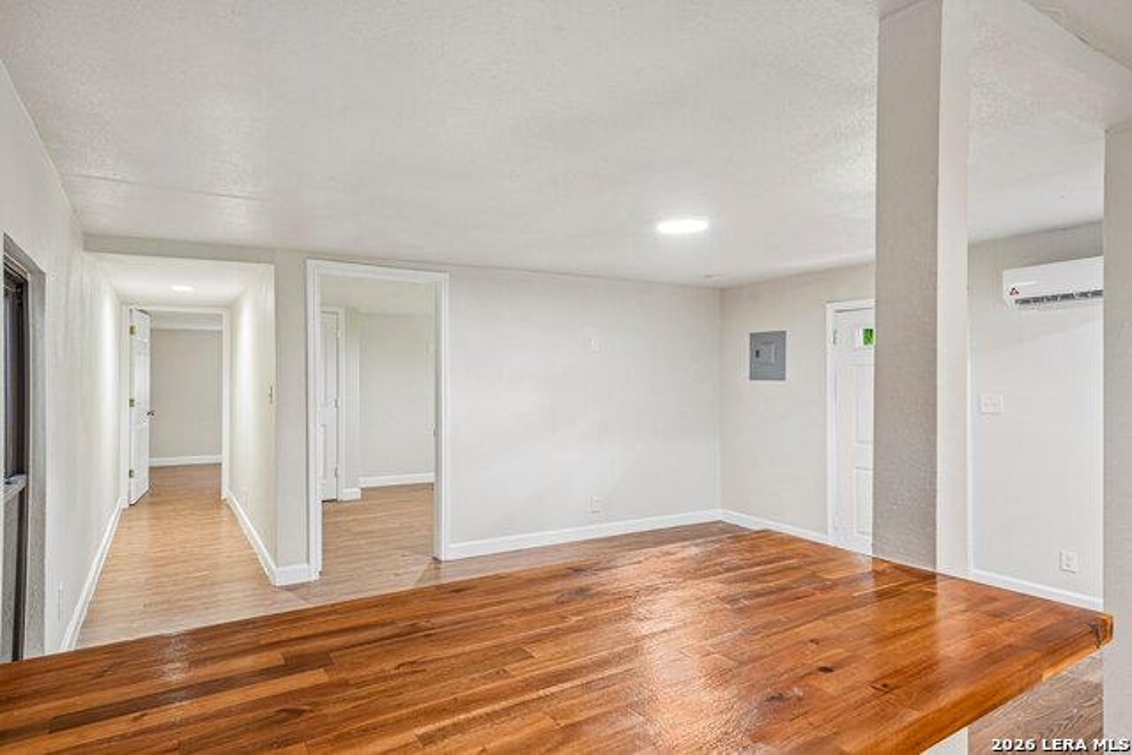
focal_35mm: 18
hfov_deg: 90.0
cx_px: 566
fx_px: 566
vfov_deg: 67.4
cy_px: 378
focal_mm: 18
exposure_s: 1/5
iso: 500
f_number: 8
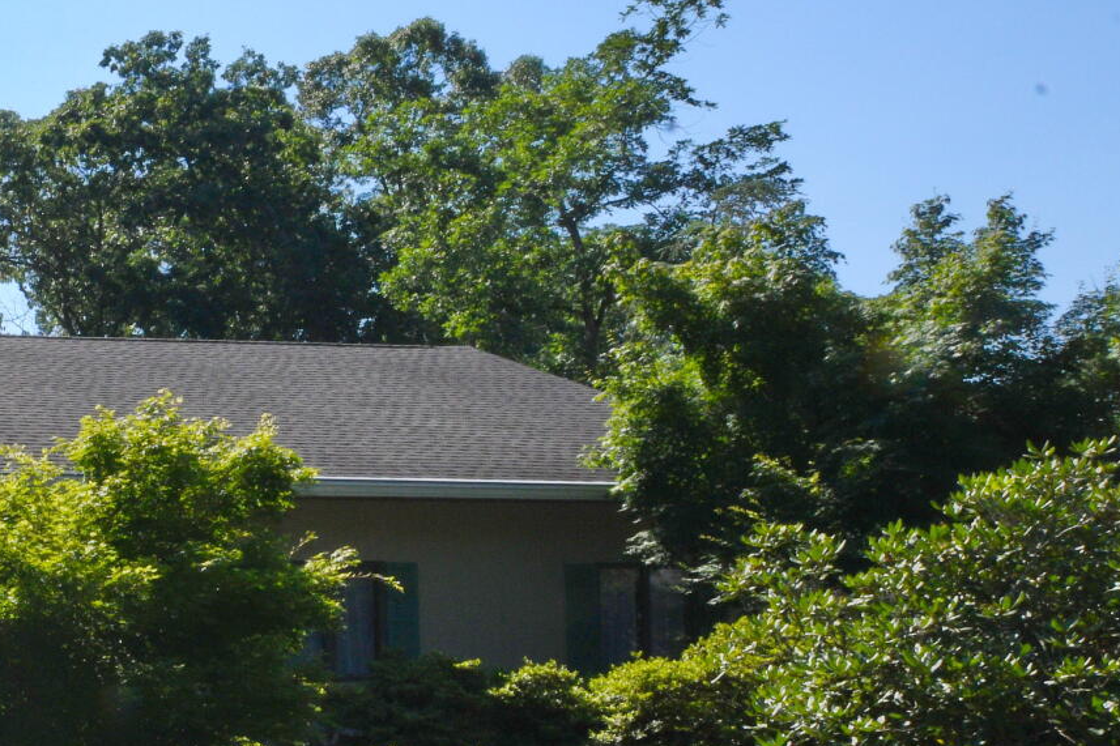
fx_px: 1524
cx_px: -507
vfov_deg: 27.1
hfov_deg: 28.5
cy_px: 562
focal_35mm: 49
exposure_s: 1/250
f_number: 20
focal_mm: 14
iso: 400
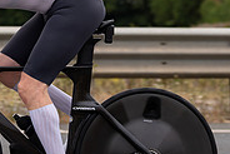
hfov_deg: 8.3
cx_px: 25
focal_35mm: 248
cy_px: 43
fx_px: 1586
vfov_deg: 5.5
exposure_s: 1/800
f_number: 3.5
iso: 100
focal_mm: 77
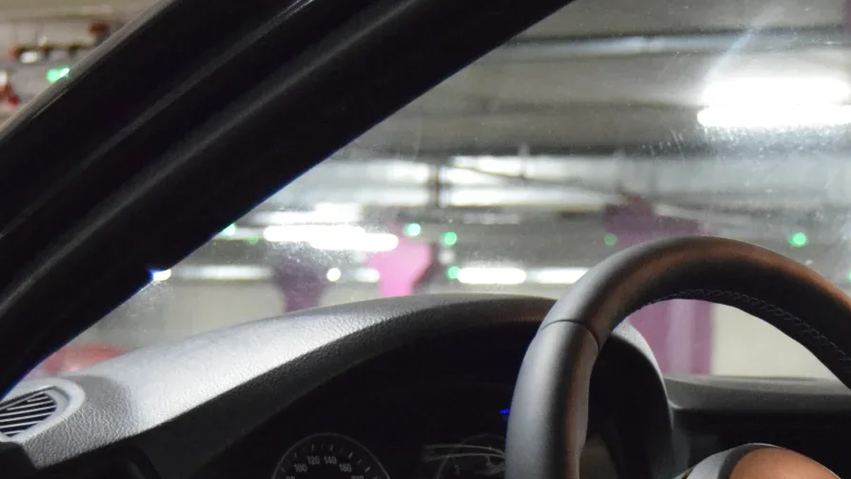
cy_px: 545
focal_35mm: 108
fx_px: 2437
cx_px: 624
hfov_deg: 19.7
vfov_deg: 11.0
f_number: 4.5
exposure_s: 1/60
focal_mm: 32
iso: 6400
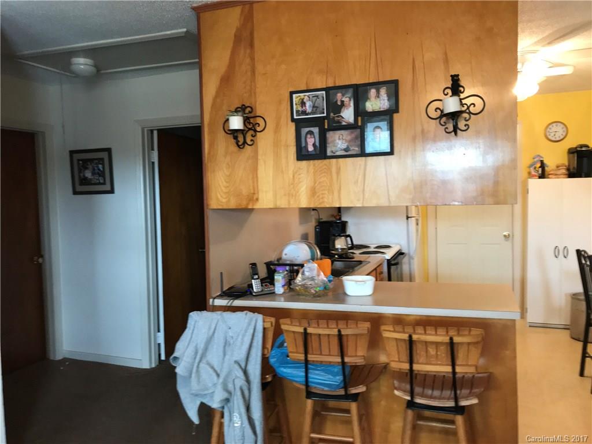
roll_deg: +1.8
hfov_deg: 63.4
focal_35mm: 28
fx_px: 479
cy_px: 222
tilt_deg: -4.3
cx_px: 296
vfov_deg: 49.7
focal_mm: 3.99
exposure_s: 1/30
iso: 125
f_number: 1.8
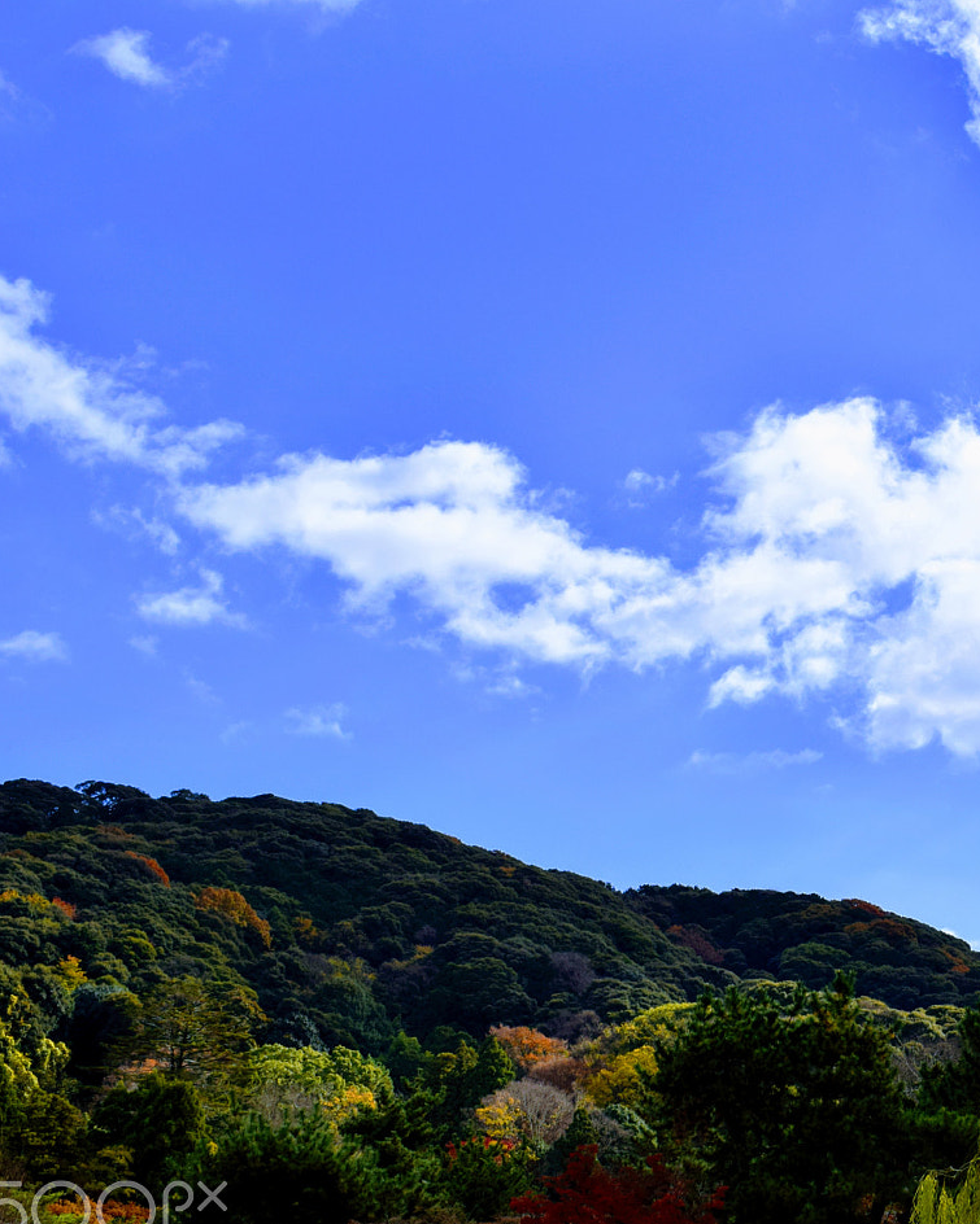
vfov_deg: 30.5
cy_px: 690
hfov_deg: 23.7
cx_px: 944
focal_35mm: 62
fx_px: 2248
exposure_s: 1/500
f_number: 11
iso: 200
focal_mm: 26
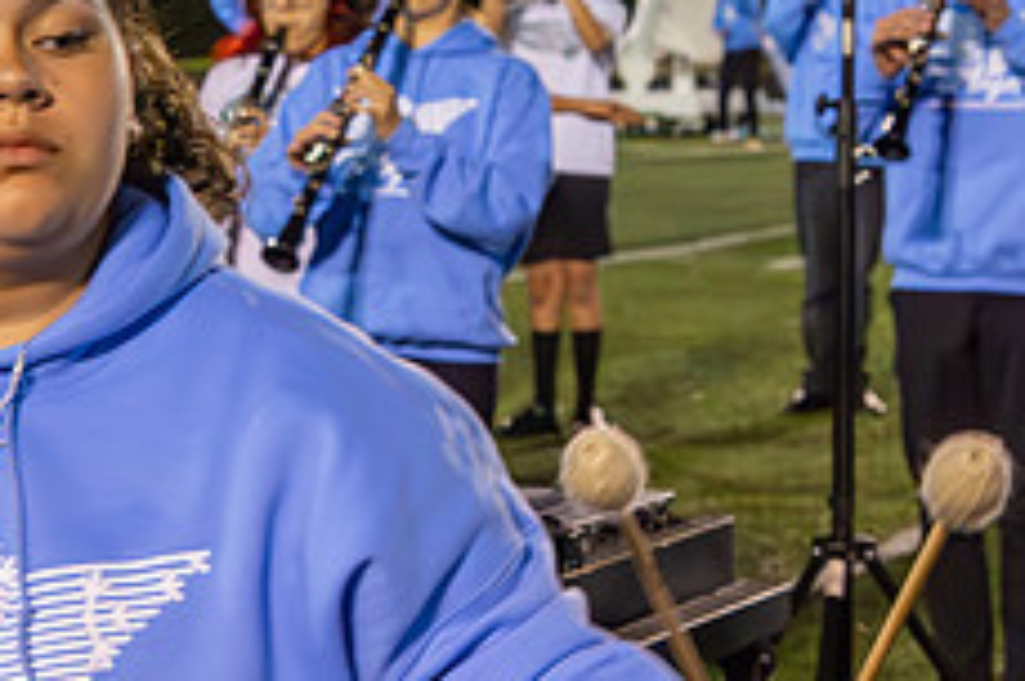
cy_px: 271
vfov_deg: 8.1
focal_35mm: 168
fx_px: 4777
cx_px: 223
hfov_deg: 12.2
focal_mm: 58
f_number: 6.3
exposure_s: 1/200
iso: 10000
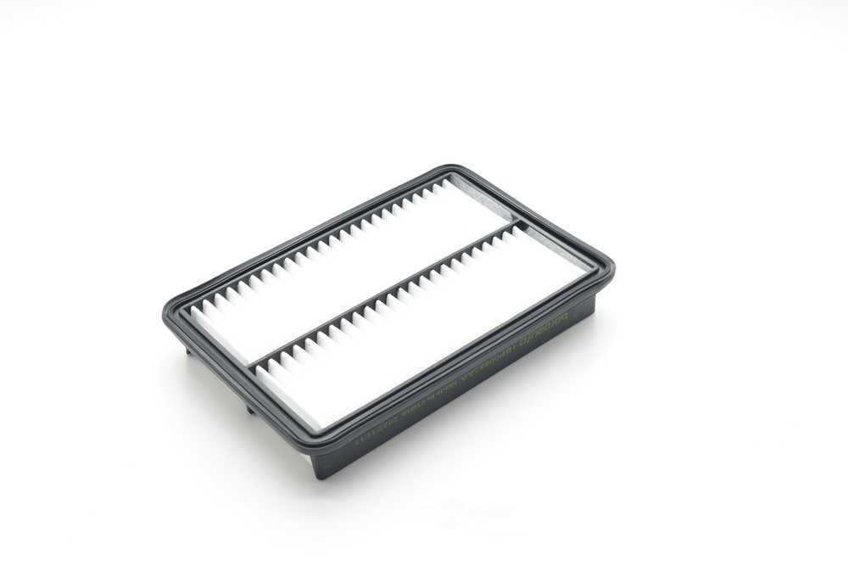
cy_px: 283
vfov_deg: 27.0
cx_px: 424
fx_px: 1178
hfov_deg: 39.6
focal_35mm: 50
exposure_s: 1/80
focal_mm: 50
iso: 900
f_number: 8
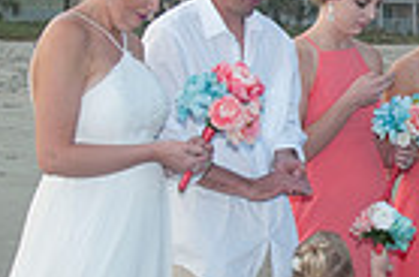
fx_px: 2322
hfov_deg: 10.2
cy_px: 218
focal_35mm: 200
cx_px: 449
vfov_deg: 6.8
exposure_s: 1/250
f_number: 7.1
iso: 100
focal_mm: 32
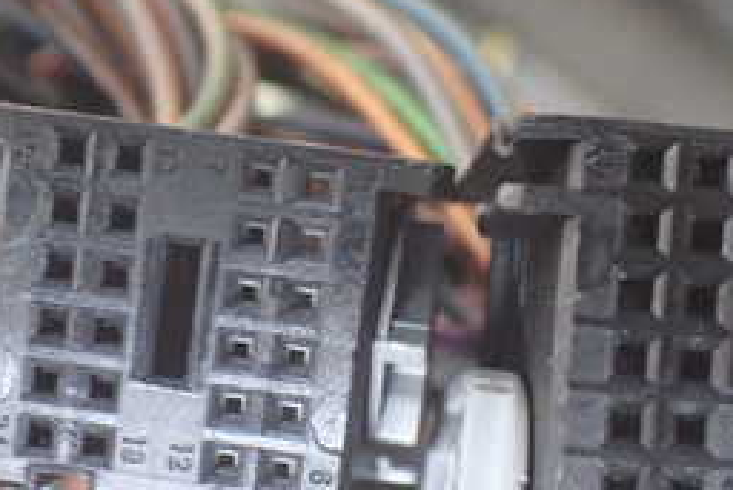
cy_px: 355
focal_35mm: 73
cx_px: 341
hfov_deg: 27.7
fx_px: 1487
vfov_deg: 18.6
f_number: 2.3
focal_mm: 5.4
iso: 800
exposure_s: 1/80
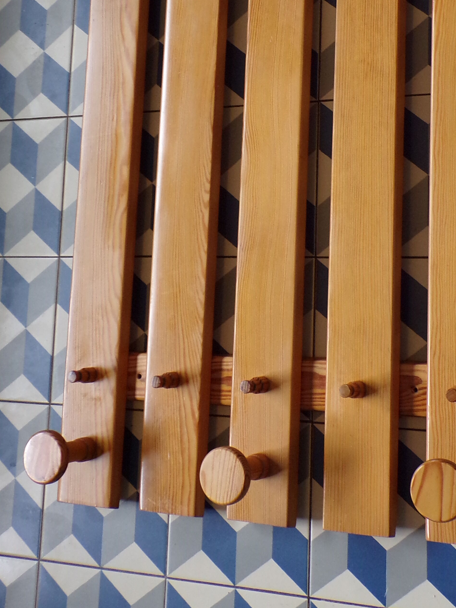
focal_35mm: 58
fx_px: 1019
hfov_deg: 25.1
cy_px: 97
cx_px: 315
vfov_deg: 32.1
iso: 200
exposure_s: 1/25
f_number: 3.2
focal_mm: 5.8
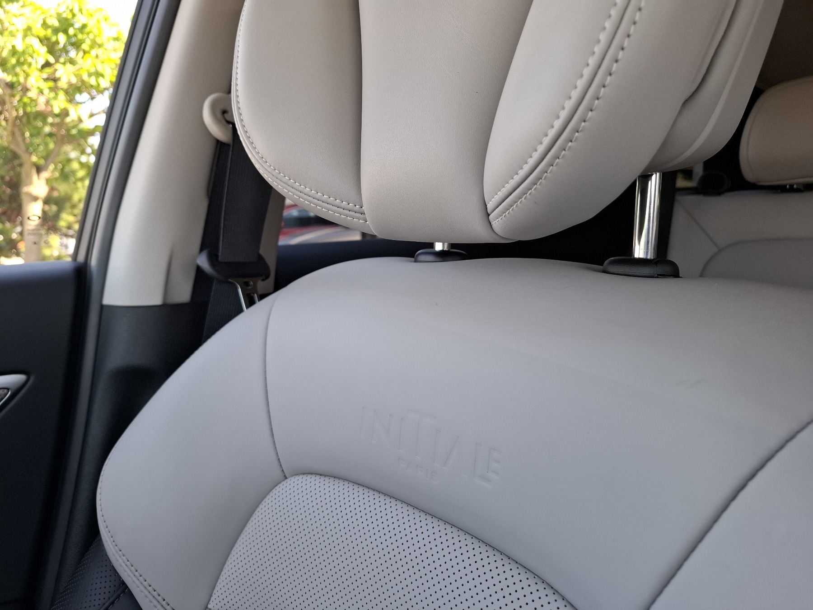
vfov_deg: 58.9
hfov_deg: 73.9
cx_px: 406
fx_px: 540
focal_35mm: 23
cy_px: 305
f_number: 1.8
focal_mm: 5.54
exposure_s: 1/120
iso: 50
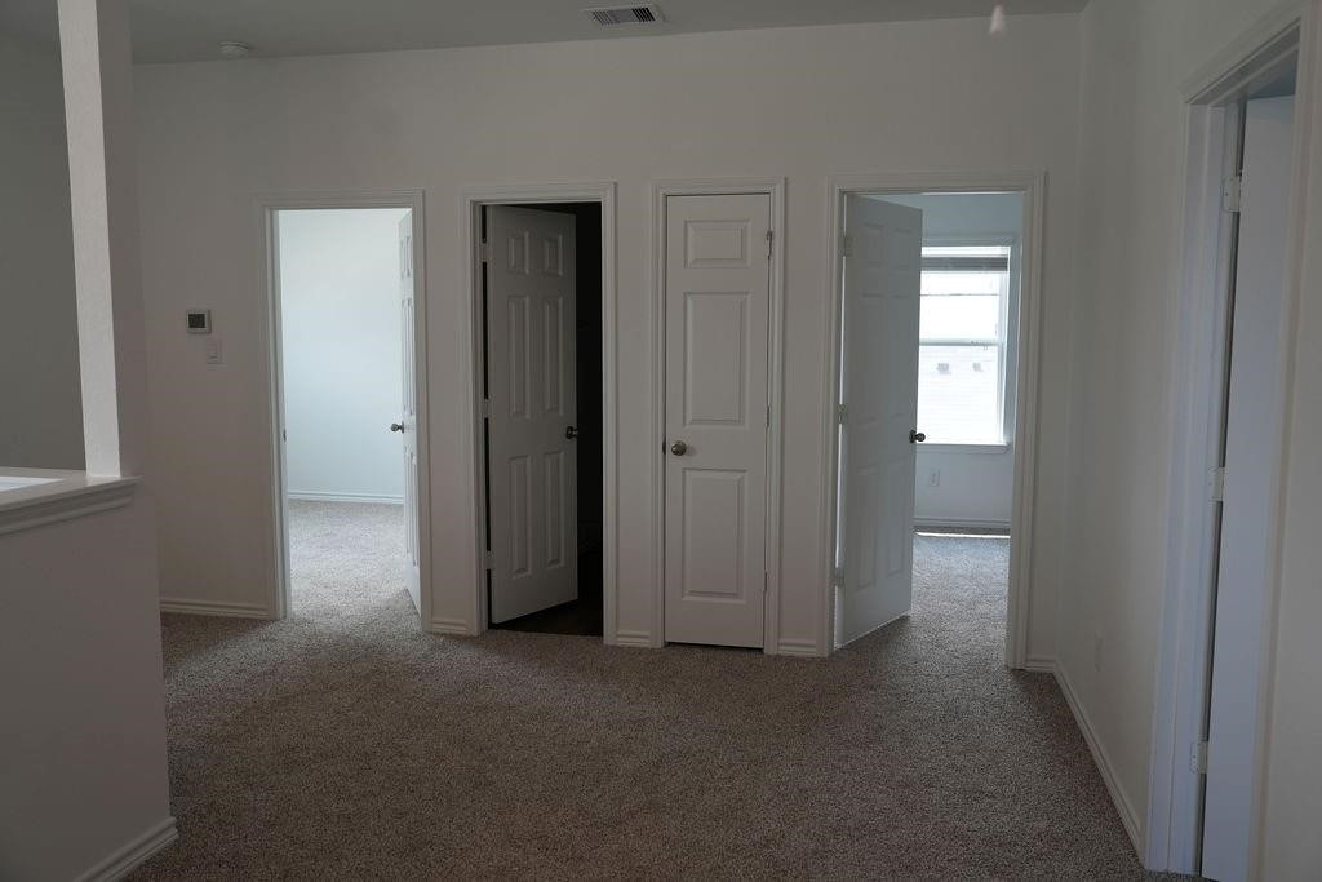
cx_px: 661
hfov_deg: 63.7
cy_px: 441
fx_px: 1065
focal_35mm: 29
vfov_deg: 45.0
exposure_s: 1/160
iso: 320
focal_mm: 29
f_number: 4
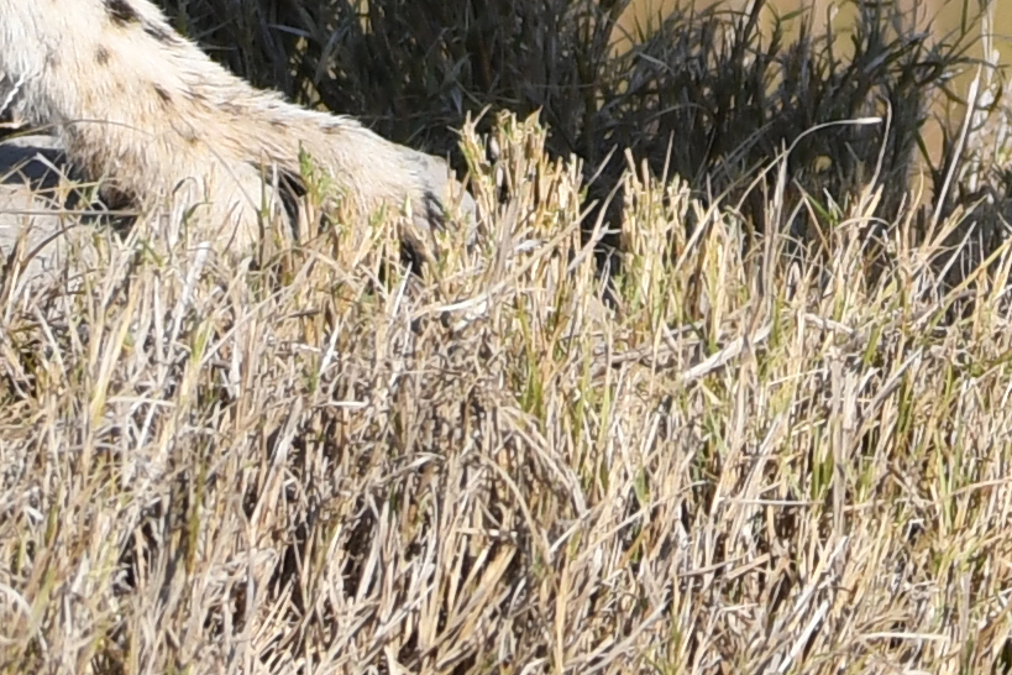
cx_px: 455
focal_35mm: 1733
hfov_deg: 1.2
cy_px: -1491
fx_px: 48713
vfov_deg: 0.8
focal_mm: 170
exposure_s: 1/1000
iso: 200
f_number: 5.6
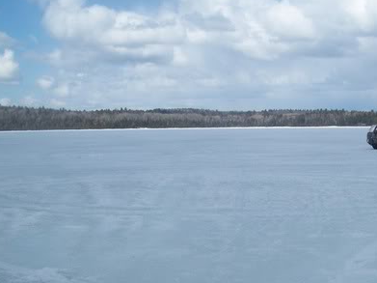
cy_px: 191
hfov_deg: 32.3
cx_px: 266
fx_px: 642
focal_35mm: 59
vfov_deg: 24.7
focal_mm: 6
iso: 80
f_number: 4.8
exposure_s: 1/840
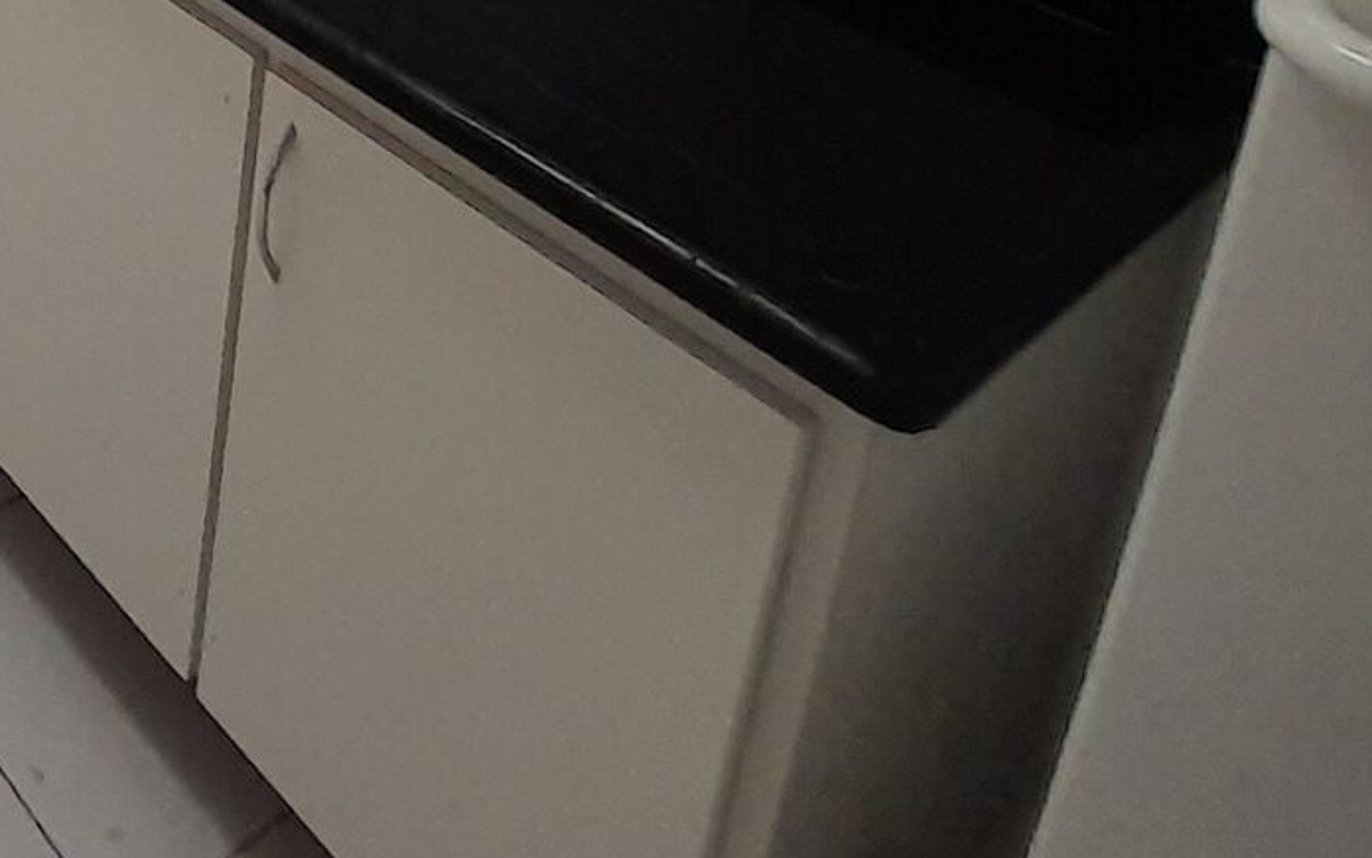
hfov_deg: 38.3
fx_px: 1421
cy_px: -493
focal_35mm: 38
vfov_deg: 24.4
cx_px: -274
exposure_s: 1/50
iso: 64
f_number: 2.2
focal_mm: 1.13
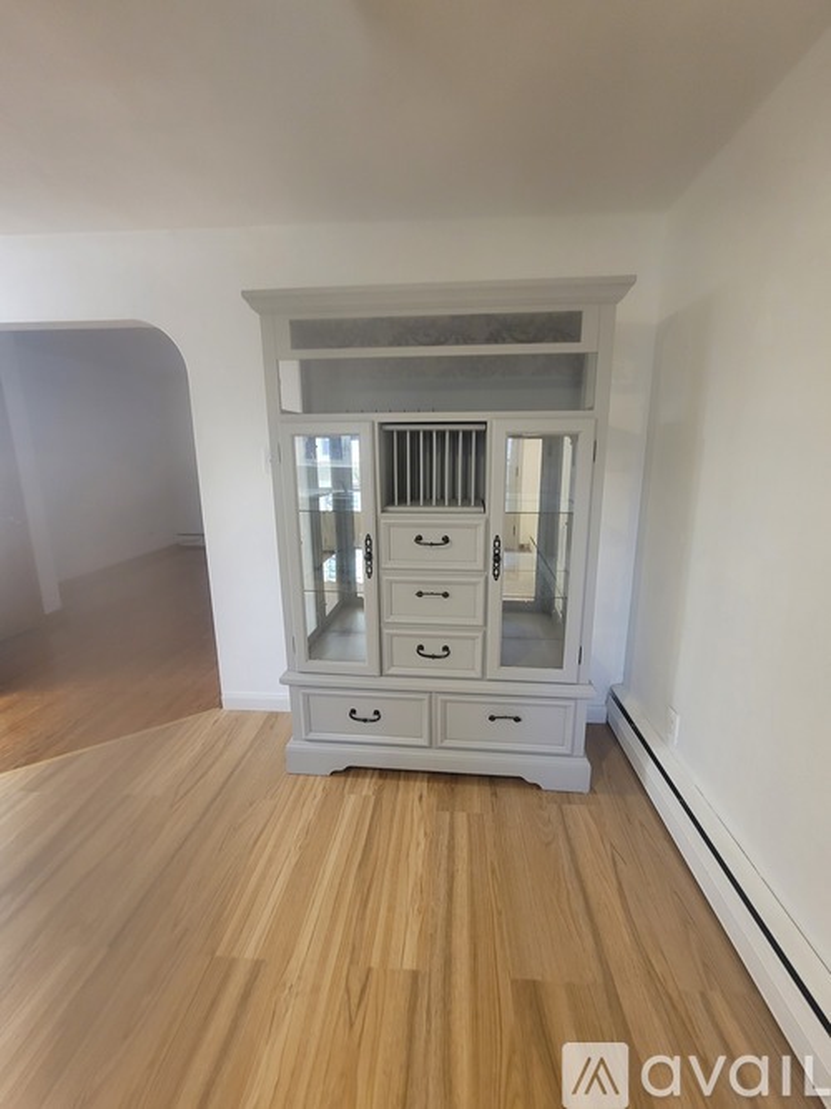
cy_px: 554
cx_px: 416
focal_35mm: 13
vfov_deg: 106.2
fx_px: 416
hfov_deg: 89.9
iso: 320
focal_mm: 2.2
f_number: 2.2
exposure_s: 1/30
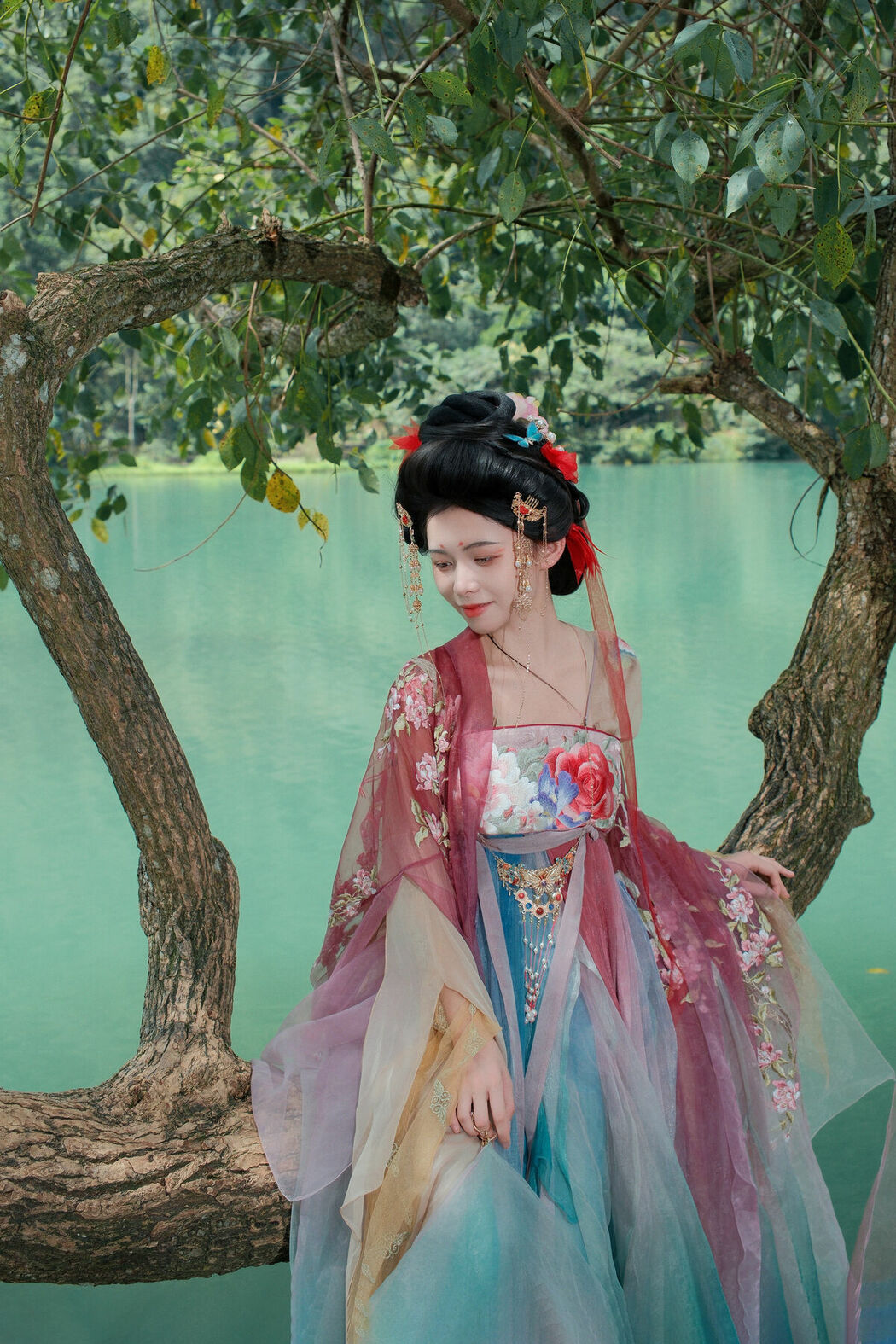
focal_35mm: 41
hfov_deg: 32.6
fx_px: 1531
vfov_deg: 47.4
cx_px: 448
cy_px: 672
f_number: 4
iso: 250
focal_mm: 27
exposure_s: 1/400
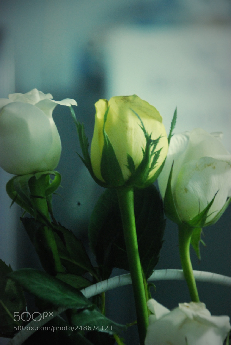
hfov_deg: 9.2
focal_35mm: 150
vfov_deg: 13.7
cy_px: 172
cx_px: 116
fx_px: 1440
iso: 1600
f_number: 5.6
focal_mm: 100
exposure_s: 1/6
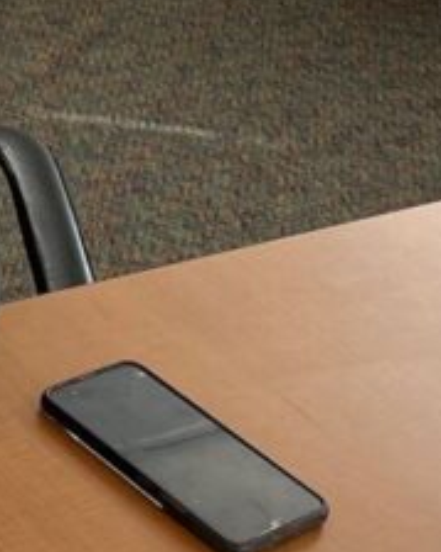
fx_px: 1894
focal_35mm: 116
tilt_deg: -30.5
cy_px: 143
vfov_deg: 16.5
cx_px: -330
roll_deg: -5.1
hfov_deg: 12.3
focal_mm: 5.1
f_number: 1.6
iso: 40
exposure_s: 1/122
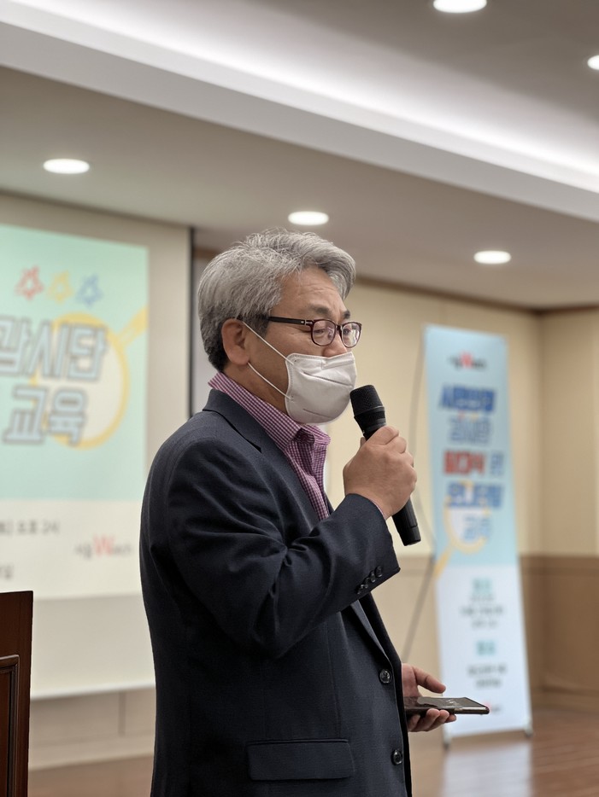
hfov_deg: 19.1
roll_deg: -0.5
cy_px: 398
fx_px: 1776
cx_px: 300
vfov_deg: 25.3
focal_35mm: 77
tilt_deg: +5.2
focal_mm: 9
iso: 160
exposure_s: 1/120
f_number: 2.8
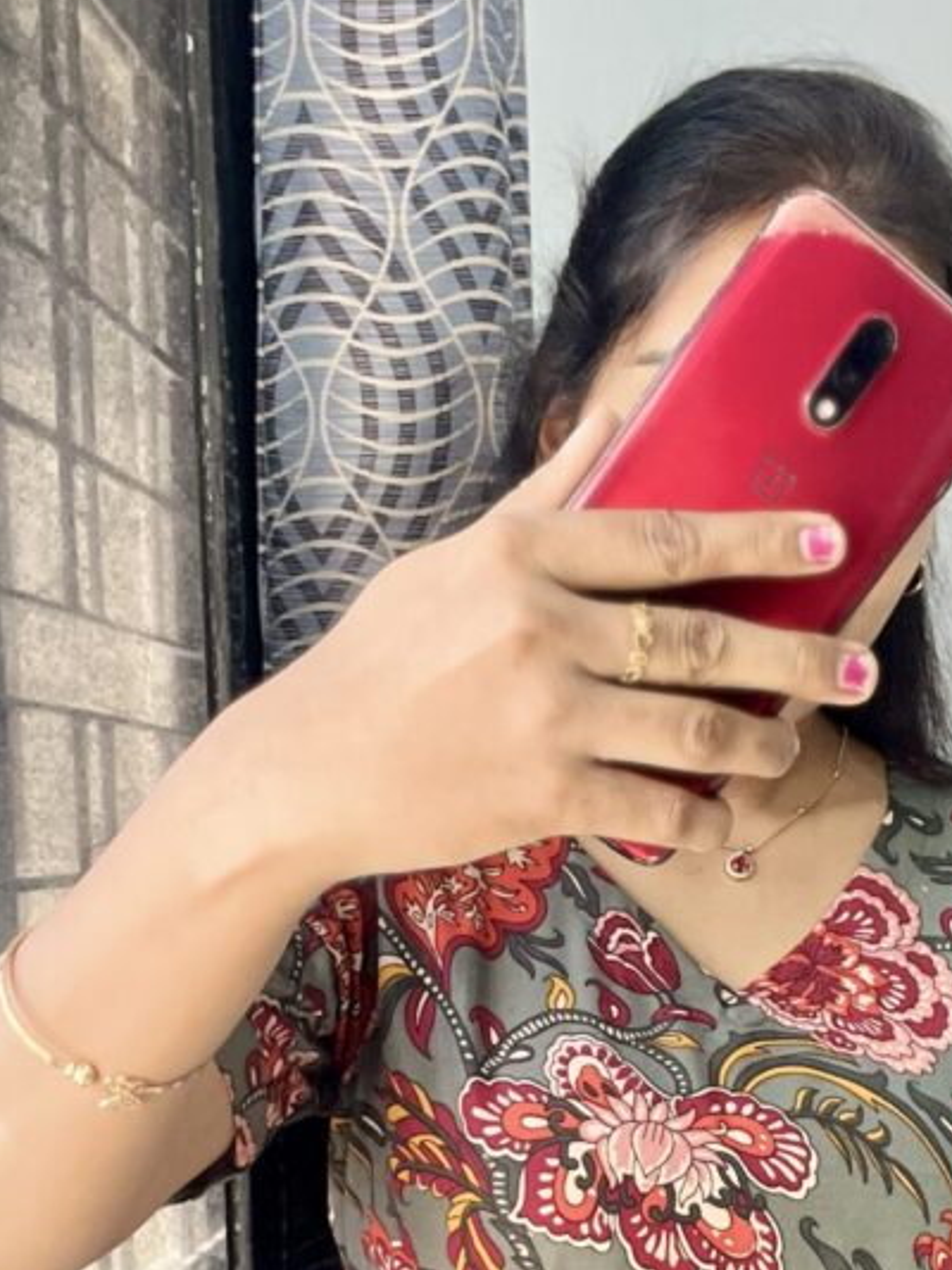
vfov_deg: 30.7
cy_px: 1155
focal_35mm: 60
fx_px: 2202
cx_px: 645
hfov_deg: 24.3
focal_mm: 2.71
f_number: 2.2
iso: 160
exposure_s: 1/50
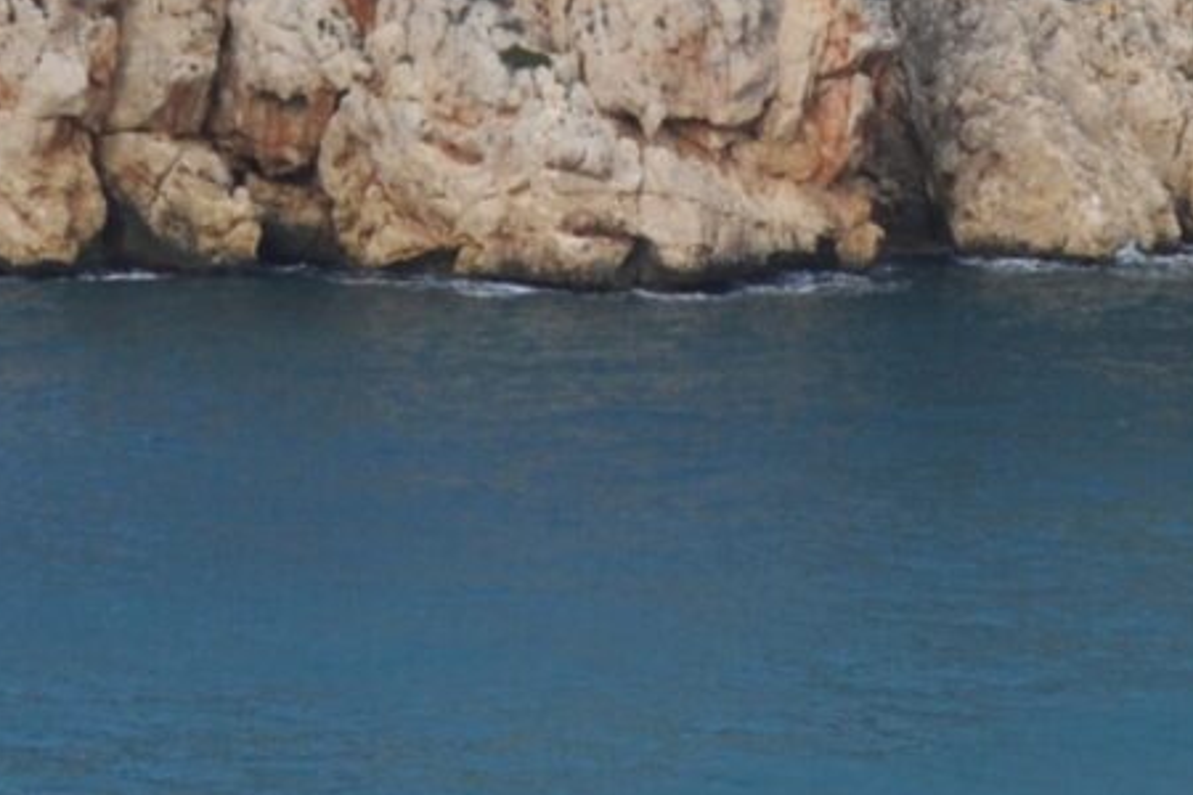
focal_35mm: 256
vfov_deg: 5.2
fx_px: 8483
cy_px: -905
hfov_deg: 8.0
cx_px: -85
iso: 100
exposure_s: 1/200
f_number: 7.1
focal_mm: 30
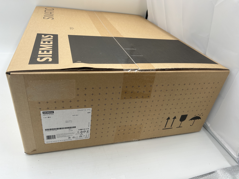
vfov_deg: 53.1
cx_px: 120
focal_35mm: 26
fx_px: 180
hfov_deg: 67.3
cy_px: 90
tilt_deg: -31.6
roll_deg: -8.3
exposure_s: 1/289
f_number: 1.5
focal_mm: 5.7
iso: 40
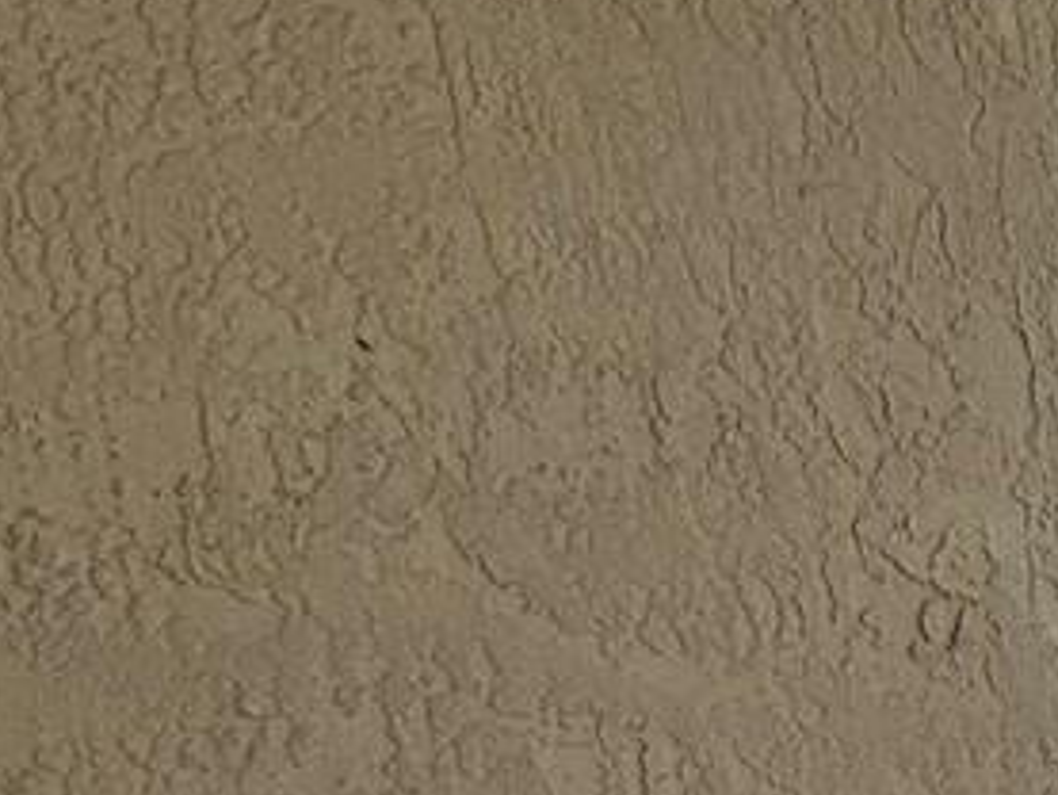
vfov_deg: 10.7
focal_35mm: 133
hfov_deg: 14.4
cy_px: 1196
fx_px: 4067
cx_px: 1199
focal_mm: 2.69
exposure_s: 1/120
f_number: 1.9
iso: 64
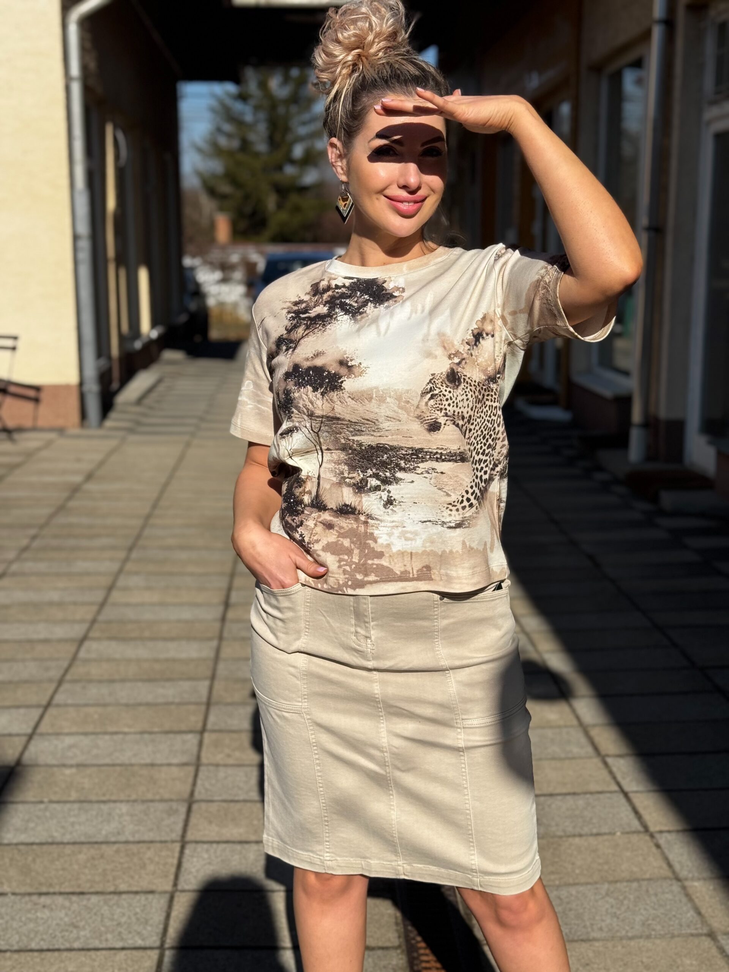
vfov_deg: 39.7
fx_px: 1348
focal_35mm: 48
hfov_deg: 30.3
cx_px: 364
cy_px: 486
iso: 64
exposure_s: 1/7937
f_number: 1.78
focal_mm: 6.76
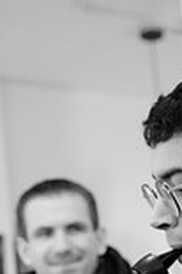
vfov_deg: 10.8
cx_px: 130
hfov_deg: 7.4
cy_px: 378
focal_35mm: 186
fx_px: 1414
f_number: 6.3
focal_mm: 64
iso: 12800
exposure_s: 1/10
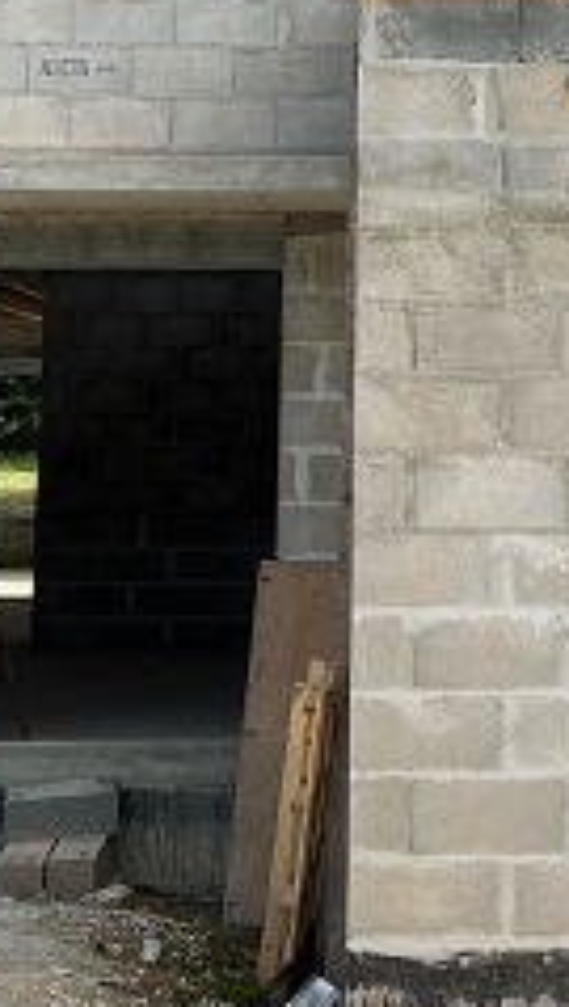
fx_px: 1898
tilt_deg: +7.9
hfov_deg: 16.9
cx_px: 464
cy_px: 179
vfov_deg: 29.0
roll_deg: -0.1
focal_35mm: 71
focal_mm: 5.7
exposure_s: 1/1838
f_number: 1.5
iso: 50
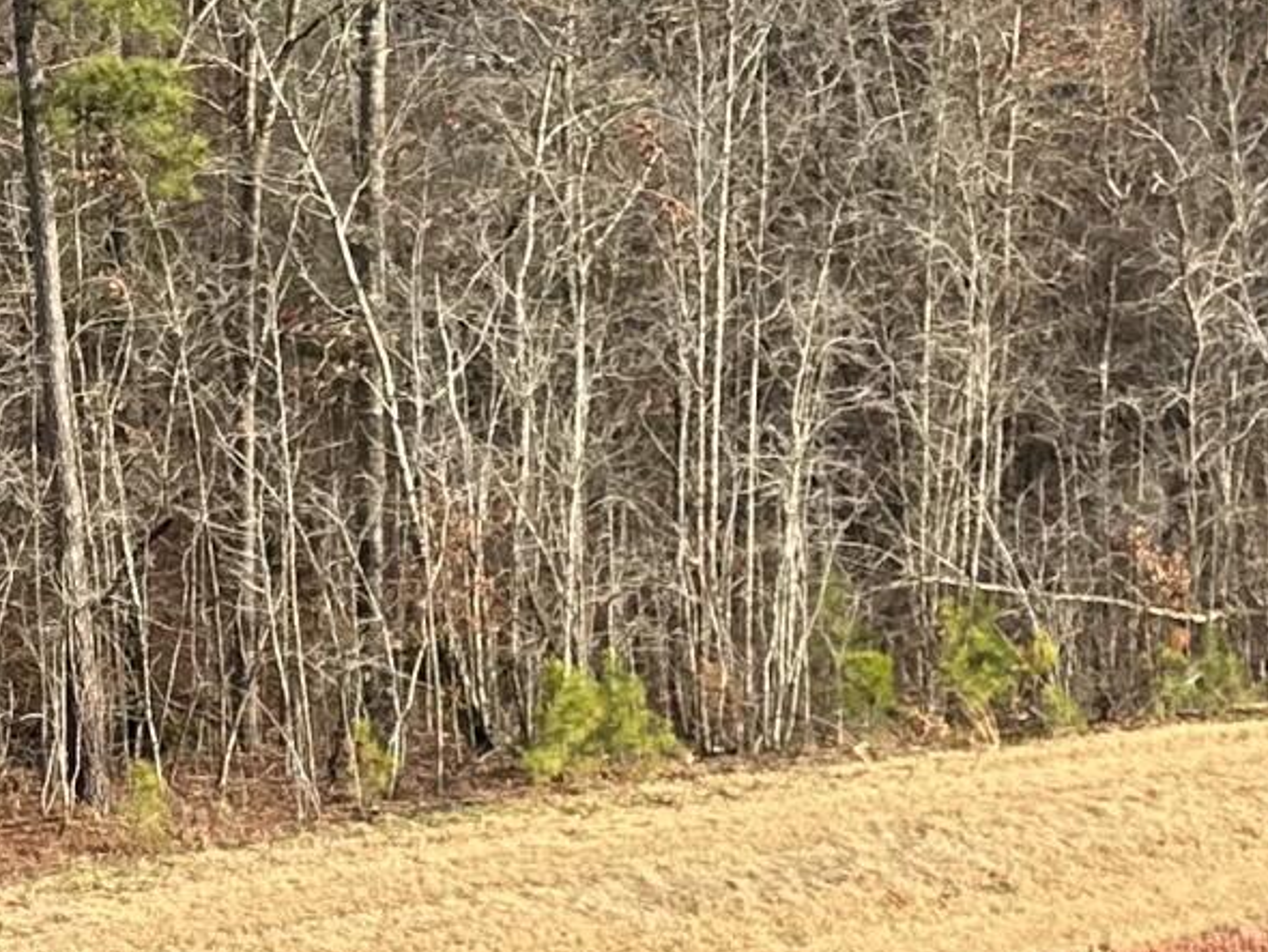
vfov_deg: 12.1
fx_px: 4471
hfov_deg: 16.0
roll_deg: +2.0
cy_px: 857
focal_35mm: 122
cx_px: 150
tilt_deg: -11.4
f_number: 1.78
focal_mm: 6.86
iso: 80
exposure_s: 1/1256
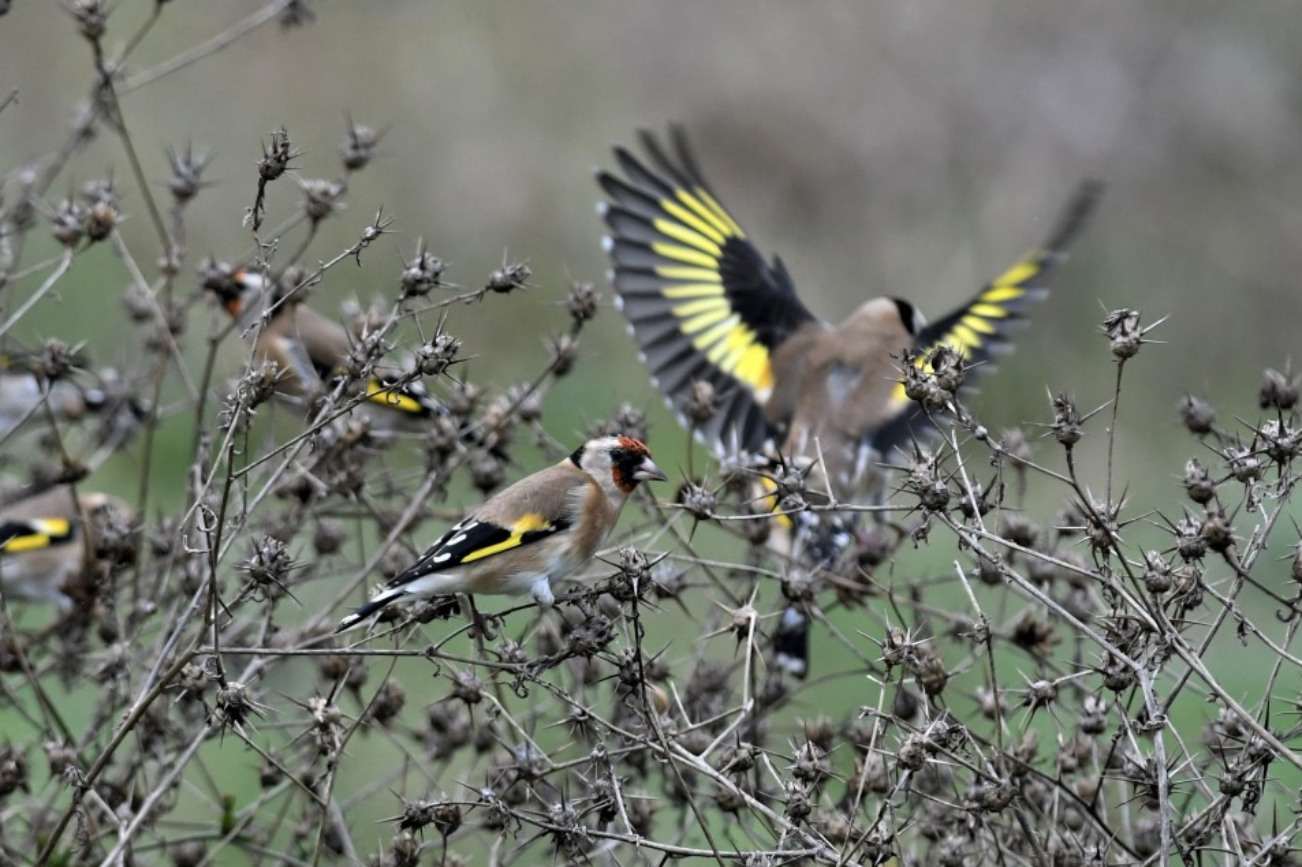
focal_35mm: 694
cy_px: 419
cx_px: 602
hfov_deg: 3.0
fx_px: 25094
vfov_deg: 2.0
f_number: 7.1
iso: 1100
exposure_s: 1/640
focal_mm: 420
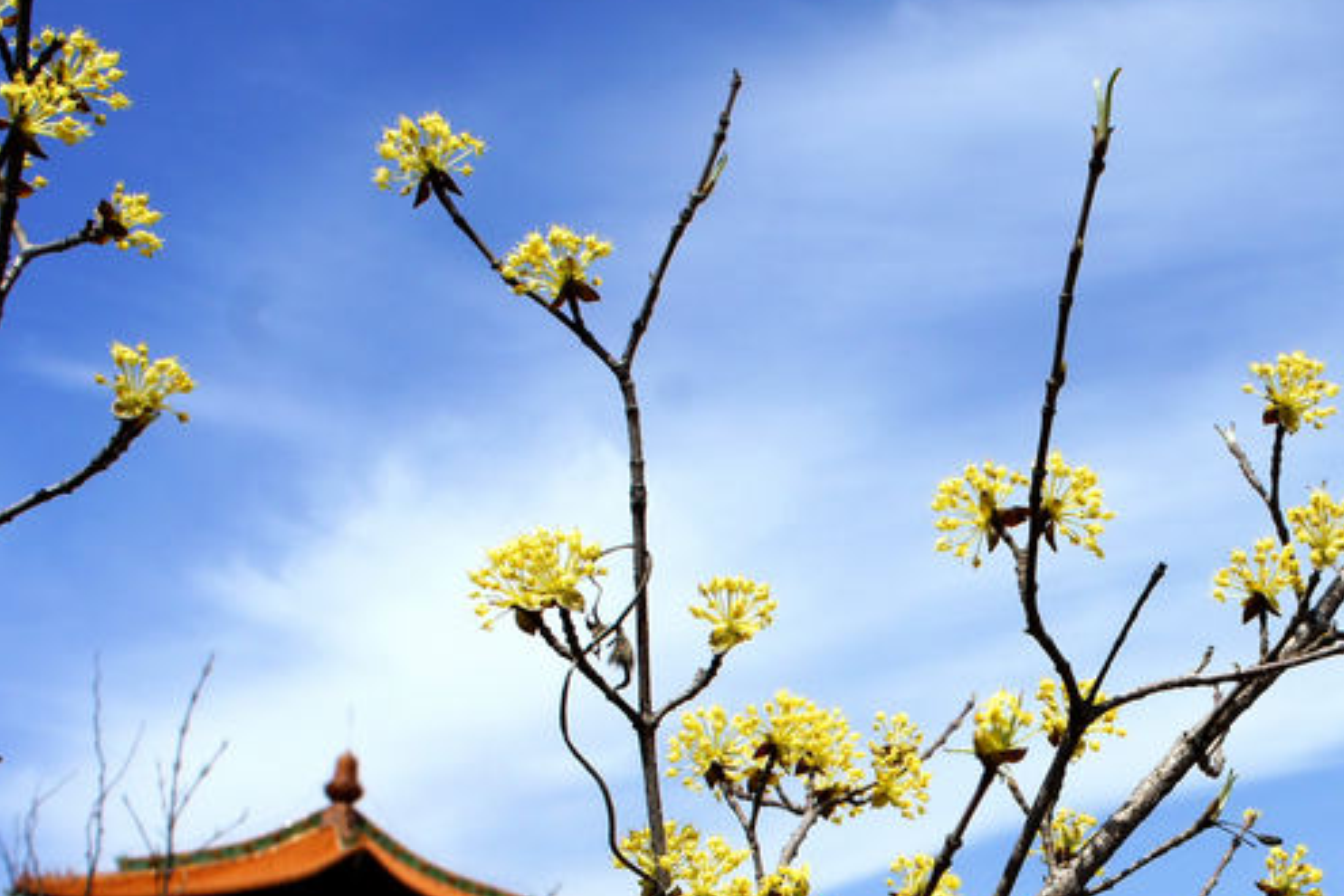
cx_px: 1105
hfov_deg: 31.4
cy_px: 884
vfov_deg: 21.2
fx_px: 2314
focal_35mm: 62
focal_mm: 20
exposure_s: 1/250
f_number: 11
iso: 200
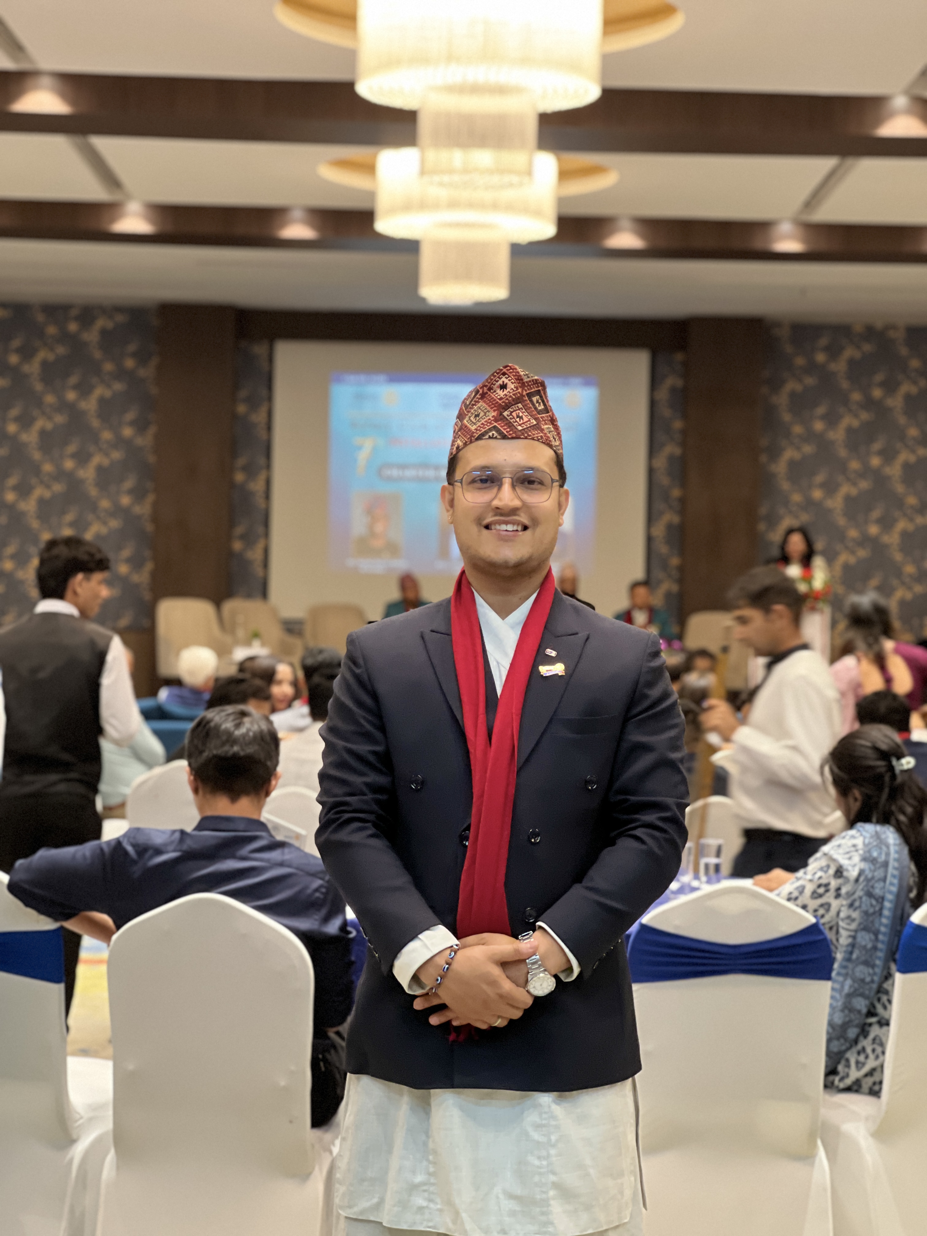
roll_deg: -0.8
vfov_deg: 25.3
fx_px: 2749
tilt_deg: +1.8
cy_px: 618
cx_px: 464
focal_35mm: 77
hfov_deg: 19.1
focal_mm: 9
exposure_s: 1/25
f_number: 2.8
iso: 400
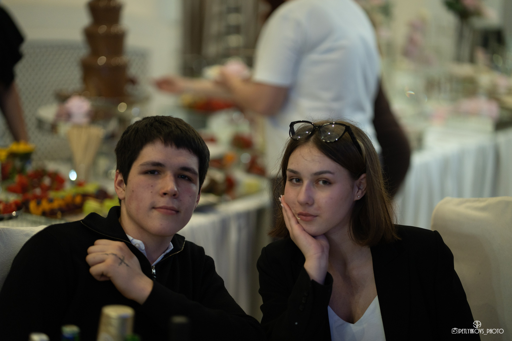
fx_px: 1209
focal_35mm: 85
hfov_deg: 23.9
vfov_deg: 16.1
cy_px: 170
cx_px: 256
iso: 1000
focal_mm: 85
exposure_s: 1/160
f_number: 1.8
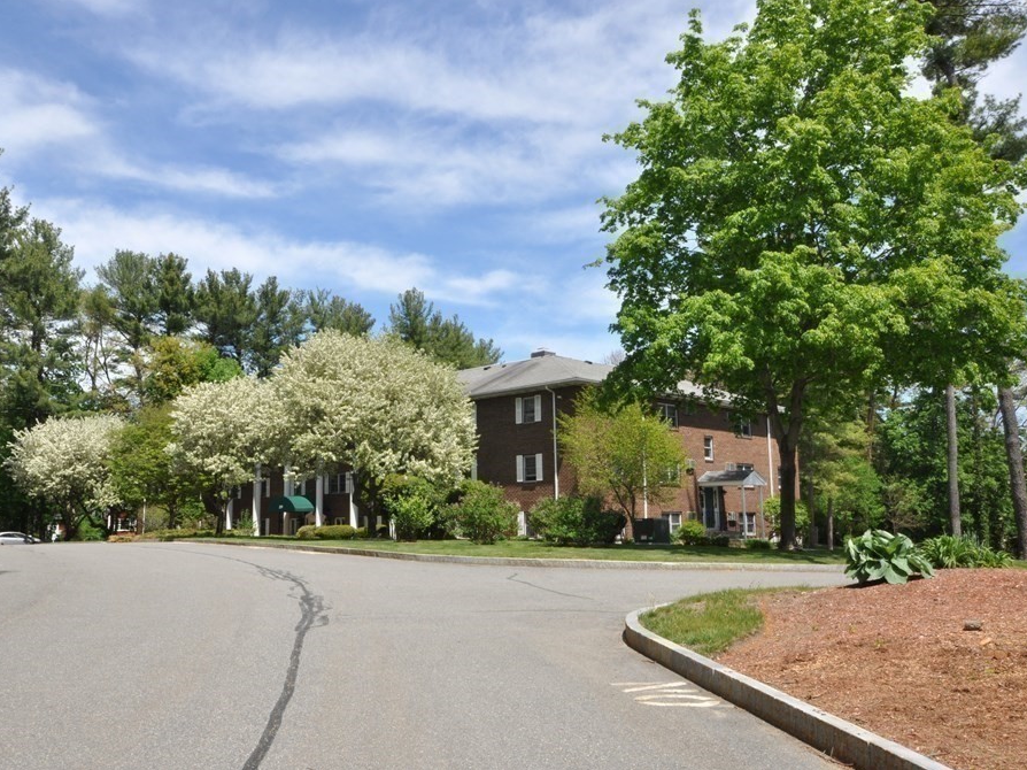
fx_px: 979
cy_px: 384
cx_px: 471
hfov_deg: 55.3
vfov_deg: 42.9
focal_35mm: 33
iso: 400
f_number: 20
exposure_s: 1/100
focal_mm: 20
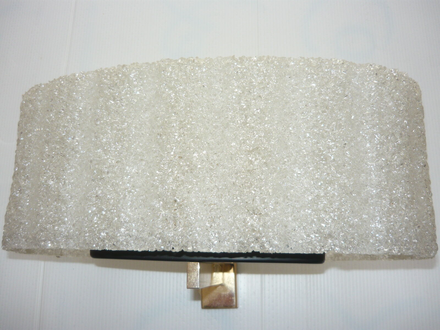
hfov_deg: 55.4
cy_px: 165
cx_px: 220
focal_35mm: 33
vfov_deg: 42.9
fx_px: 419
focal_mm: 5.5
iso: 100
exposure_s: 1/60
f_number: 2.8
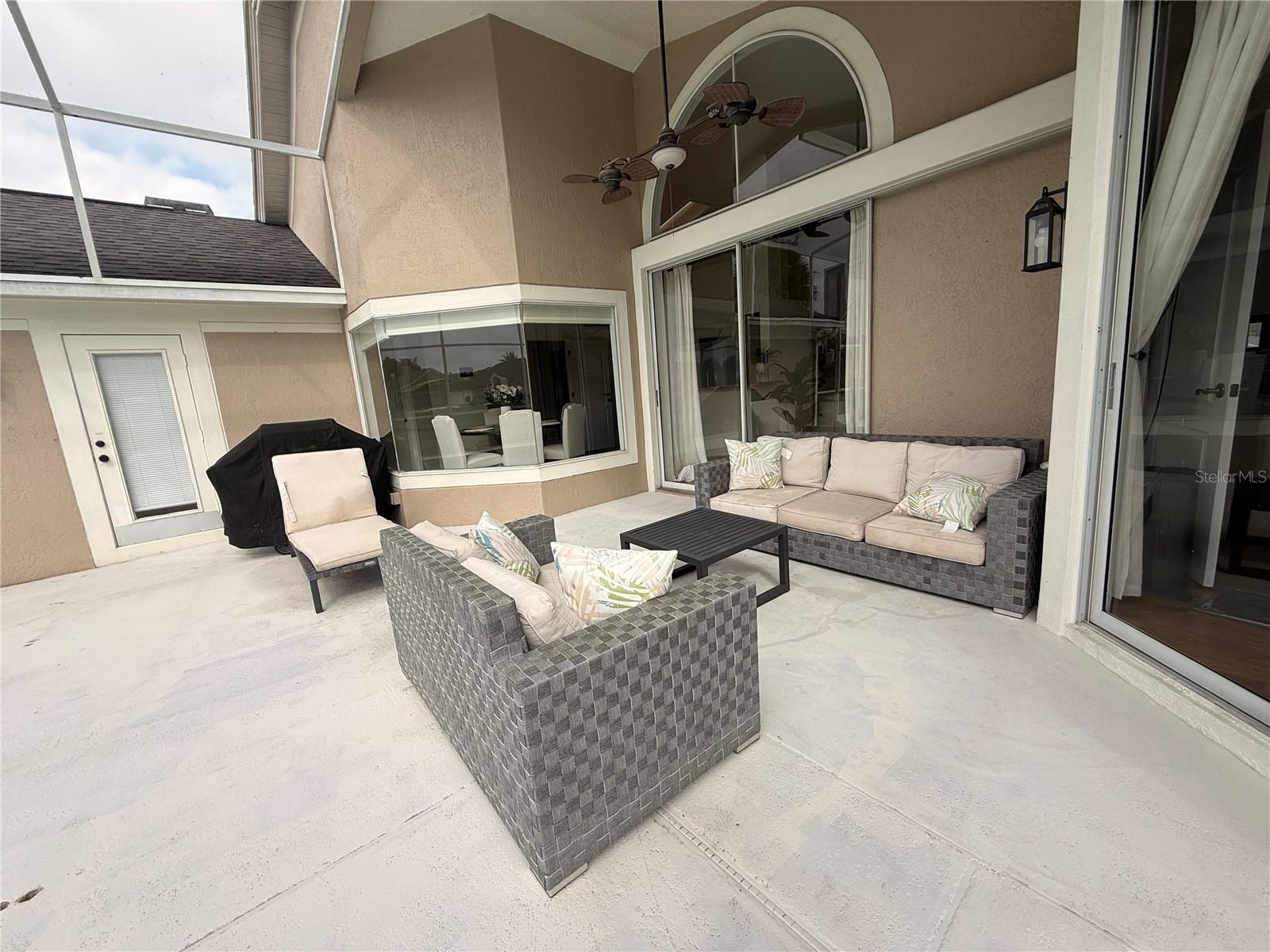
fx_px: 514
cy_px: 476
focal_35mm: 14
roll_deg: +4.1
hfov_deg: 102.1
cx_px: 635
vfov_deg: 85.7
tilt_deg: -9.8
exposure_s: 1/853
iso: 50
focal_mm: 2.22
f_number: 2.2
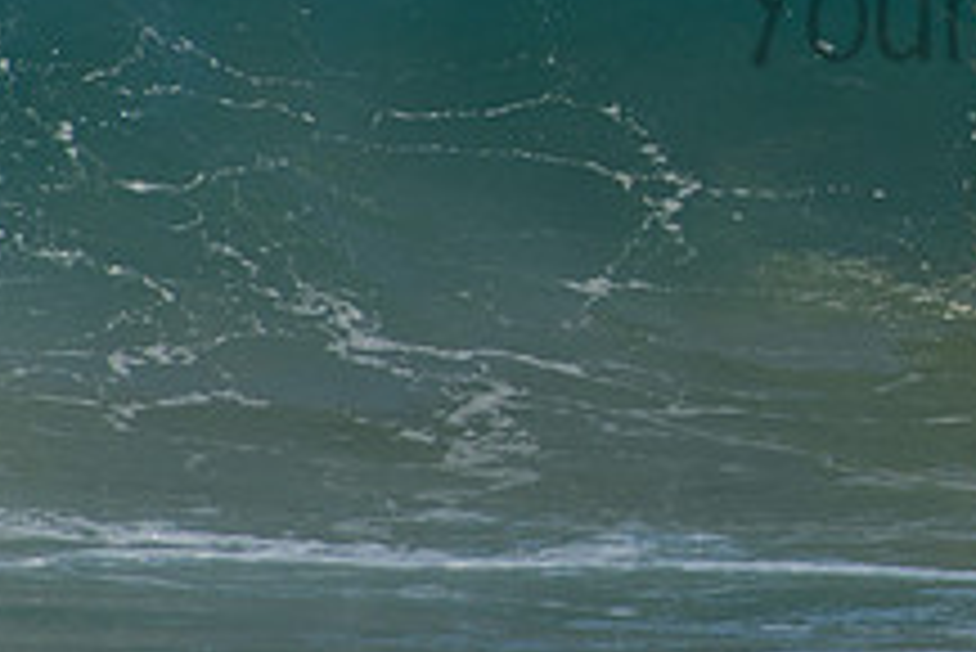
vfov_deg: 0.9
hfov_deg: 1.3
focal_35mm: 1602
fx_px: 43459
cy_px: -43
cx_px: 1196
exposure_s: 1/1000
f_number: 5.6
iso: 250
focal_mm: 400
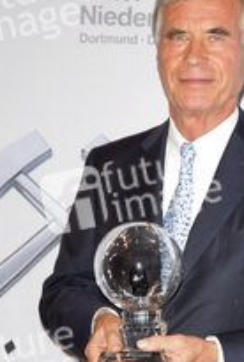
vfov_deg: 13.4
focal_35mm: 152
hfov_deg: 9.1
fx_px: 1535
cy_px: 281
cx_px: 184
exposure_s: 1/60
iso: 200
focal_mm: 52
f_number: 5
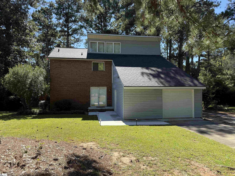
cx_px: 118
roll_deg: -0.4
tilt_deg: +0.0
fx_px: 163
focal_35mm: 24
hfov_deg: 71.6
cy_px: 88
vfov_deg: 56.8
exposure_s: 1/1585
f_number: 1.78
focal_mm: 6.76
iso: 80
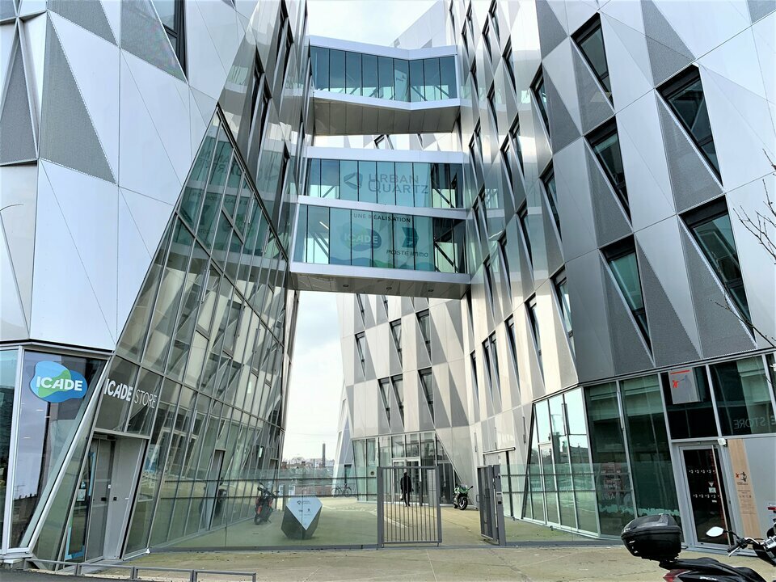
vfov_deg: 53.1
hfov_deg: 67.3
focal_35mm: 26
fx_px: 583
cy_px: 291
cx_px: 388
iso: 25
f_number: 1.8
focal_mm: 4.25
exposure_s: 1/1011
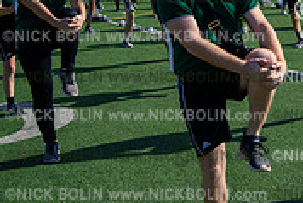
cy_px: -42
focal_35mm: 78
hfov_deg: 22.9
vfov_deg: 16.8
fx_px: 657
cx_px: 402
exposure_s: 1/3200
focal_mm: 24
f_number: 4
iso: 125
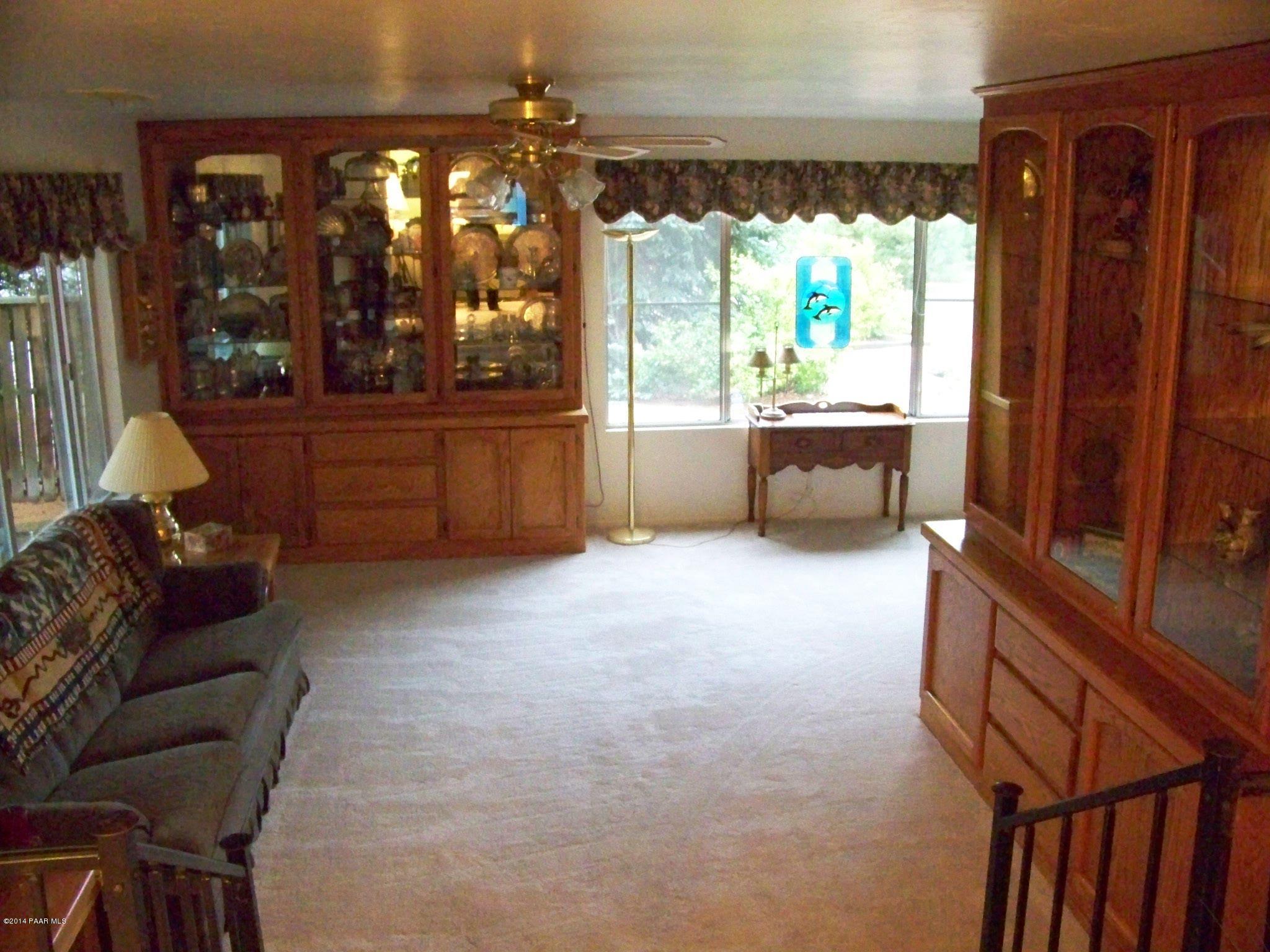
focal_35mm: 33
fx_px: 1211
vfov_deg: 42.9
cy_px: 476
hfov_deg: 55.4
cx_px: 635
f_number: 2.8
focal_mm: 5.85
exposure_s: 1/25
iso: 1600
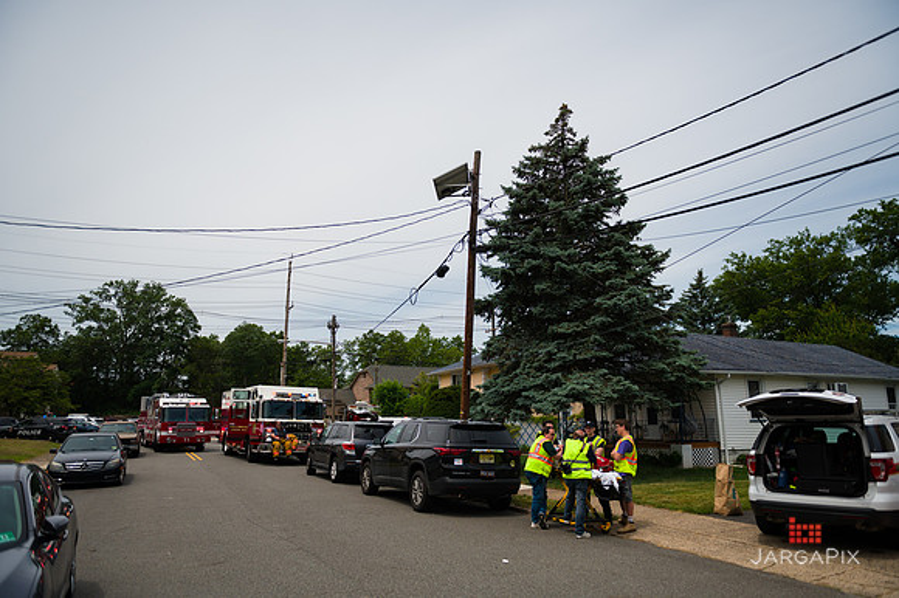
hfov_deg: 73.8
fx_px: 599
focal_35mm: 24
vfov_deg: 53.1
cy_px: 299
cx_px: 450
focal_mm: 24
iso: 200
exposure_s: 1/8000
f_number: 3.2
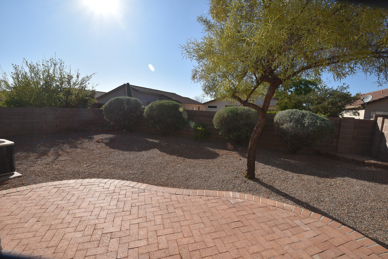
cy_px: 130
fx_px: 162
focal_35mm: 15
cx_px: 194
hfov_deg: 100.3
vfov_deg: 77.4
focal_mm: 10
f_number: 11
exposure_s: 1/200
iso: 100
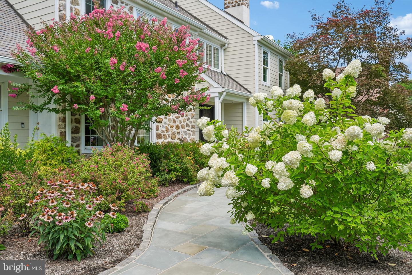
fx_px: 355
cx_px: 206
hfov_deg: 60.3
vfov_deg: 42.3
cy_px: 138
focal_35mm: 31
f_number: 8
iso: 100
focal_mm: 31
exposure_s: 1/80
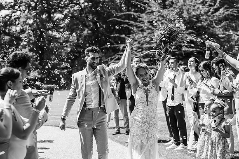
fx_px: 564
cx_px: 120
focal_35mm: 85
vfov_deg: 16.1
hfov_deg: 23.9
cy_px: 80
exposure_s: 1/800
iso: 100
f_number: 4
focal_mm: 85
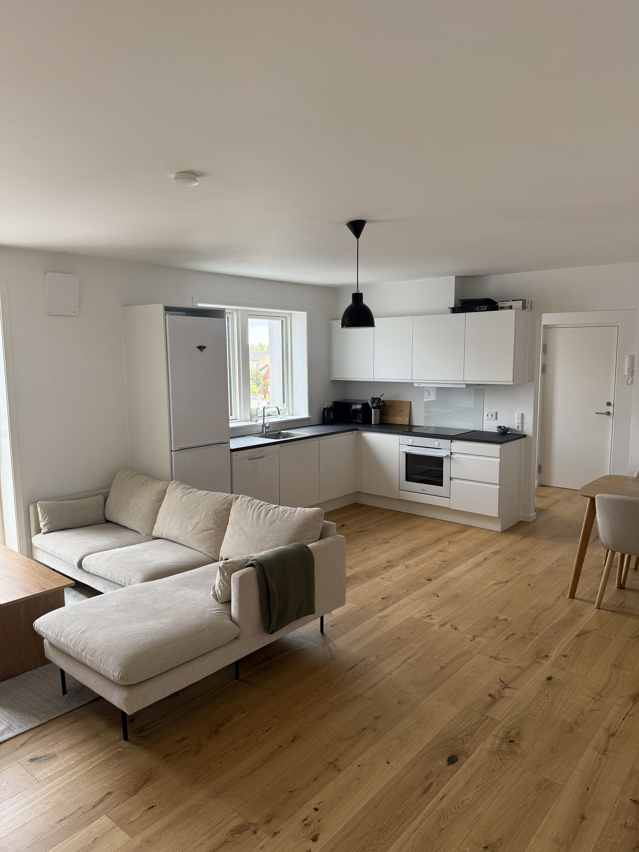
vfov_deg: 71.6
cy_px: 426
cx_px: 320
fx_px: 591
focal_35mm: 24
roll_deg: -0.1
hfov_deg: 56.8
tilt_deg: -7.0
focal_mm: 6.76
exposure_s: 1/121
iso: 125
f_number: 1.78
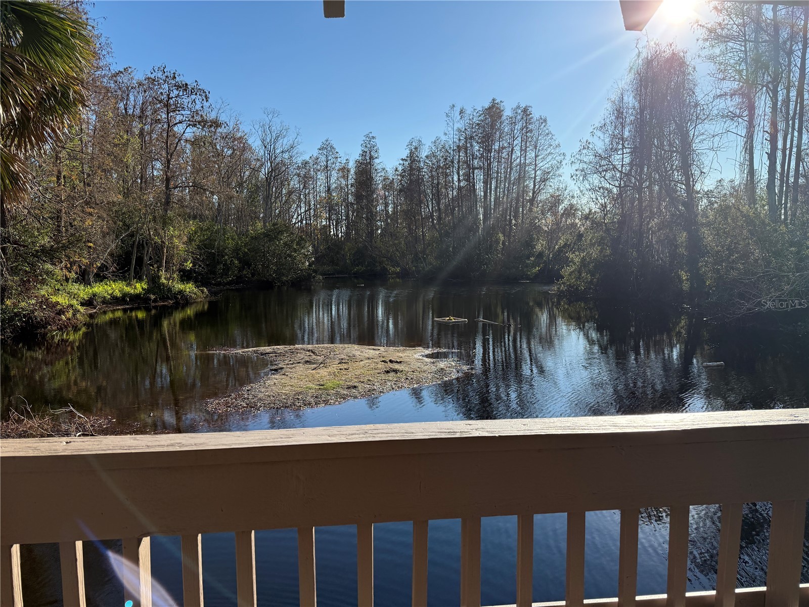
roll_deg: +0.3
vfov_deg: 56.8
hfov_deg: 71.6
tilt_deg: -5.0
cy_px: 304
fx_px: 561
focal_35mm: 24
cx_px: 404
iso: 100
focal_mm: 6.76
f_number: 1.78
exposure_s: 1/5319
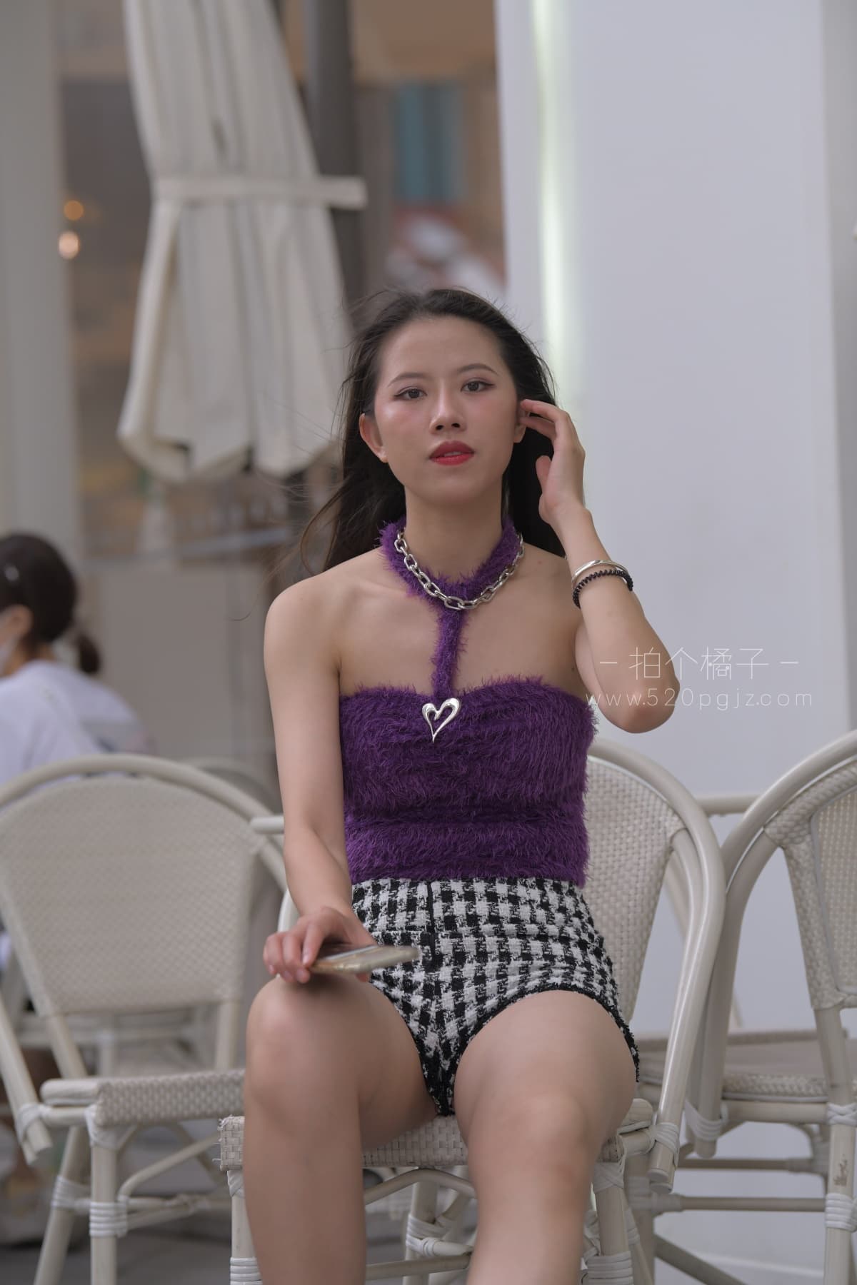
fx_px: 4642
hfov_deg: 10.5
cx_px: 428
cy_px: 642
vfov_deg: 15.8
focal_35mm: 130
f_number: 4
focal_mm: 130
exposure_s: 1/640
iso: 900
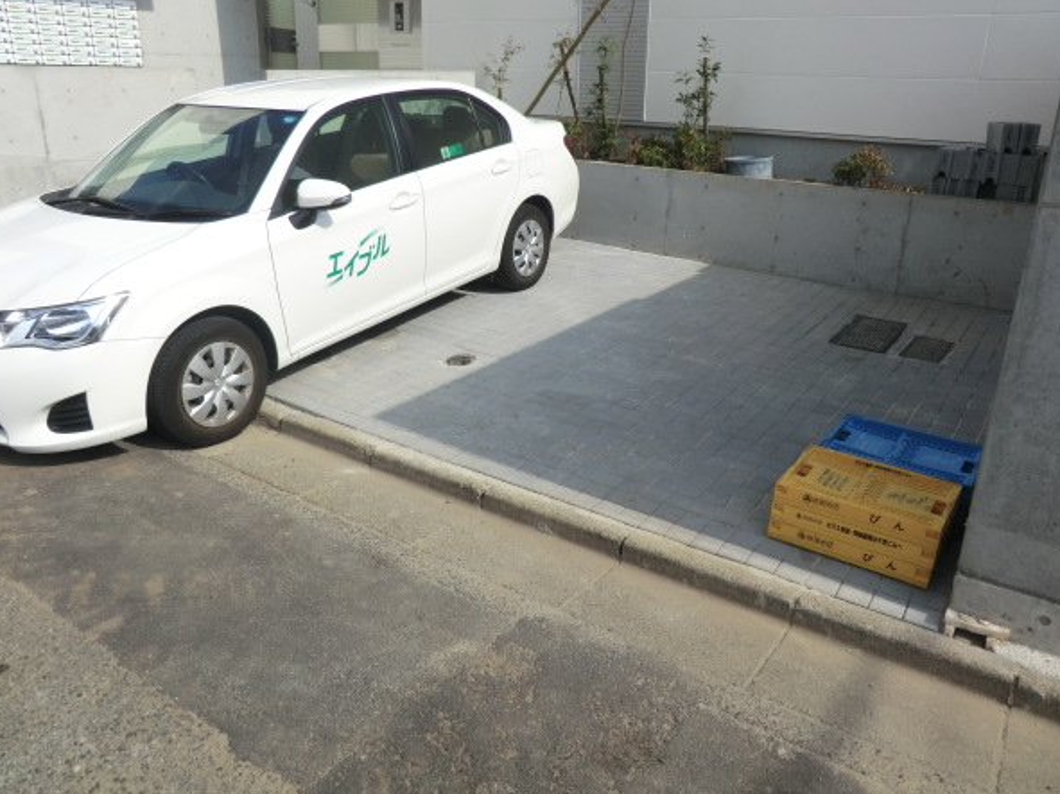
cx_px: 524
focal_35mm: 26
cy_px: 367
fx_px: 796
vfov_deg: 53.0
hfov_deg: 67.3
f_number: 7.5
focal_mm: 4.3
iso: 80
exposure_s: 1/250
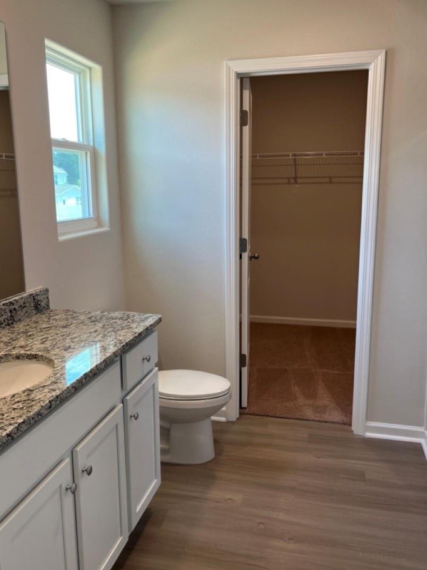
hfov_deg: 45.4
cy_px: 281
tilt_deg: -10.2
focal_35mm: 31
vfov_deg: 58.4
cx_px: 212
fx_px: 510
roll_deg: +1.0
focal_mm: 5.1
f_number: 1.6
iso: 80
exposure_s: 1/120
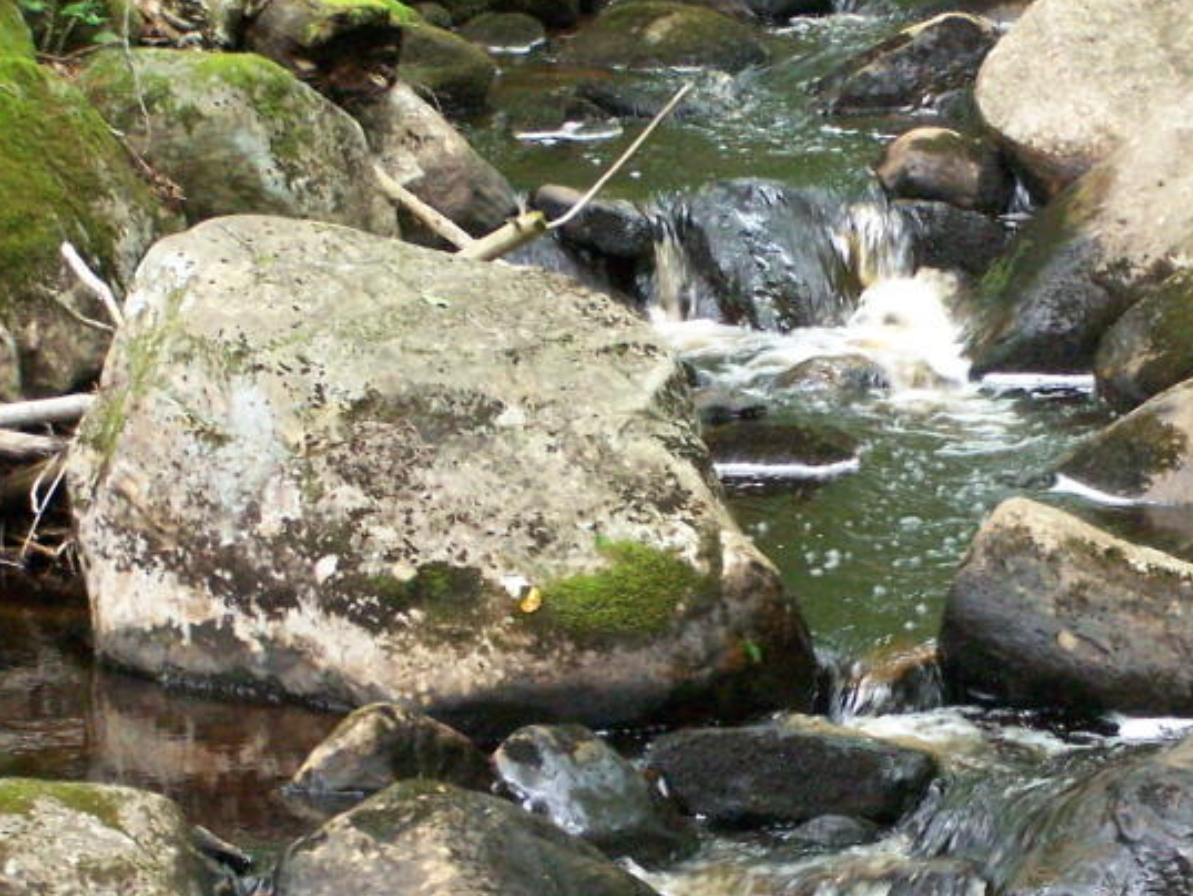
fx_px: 5379
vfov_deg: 9.5
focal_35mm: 156
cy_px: 559
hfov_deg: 12.6
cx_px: 1038
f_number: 3.2
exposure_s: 1/40
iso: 400
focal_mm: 13.7
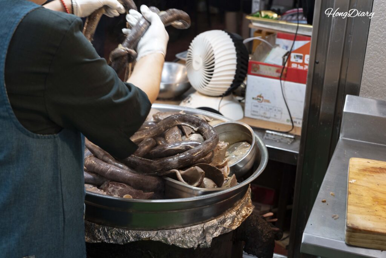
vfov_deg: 24.6
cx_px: 193
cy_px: 129
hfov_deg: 36.2
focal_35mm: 55
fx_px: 590
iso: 1600
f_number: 5.6
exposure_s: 1/160
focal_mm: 55
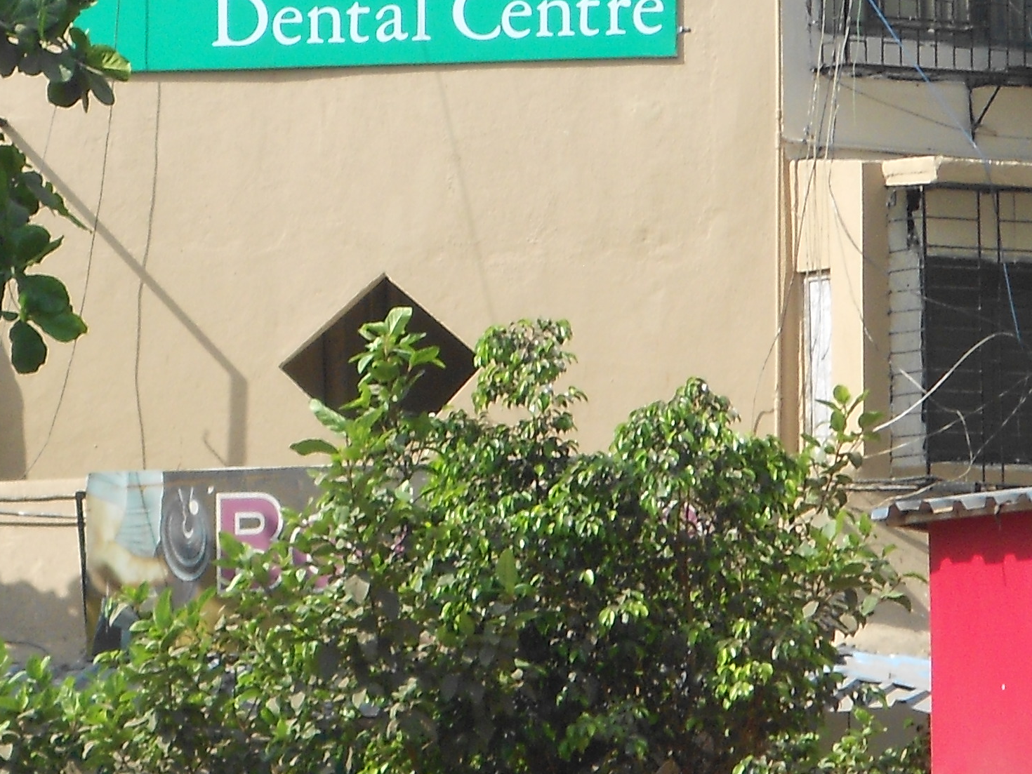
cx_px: 273
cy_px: 272
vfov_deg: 4.5
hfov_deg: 6.0
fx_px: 9899
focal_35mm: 332
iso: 80
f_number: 6
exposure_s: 1/160
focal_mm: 20.1
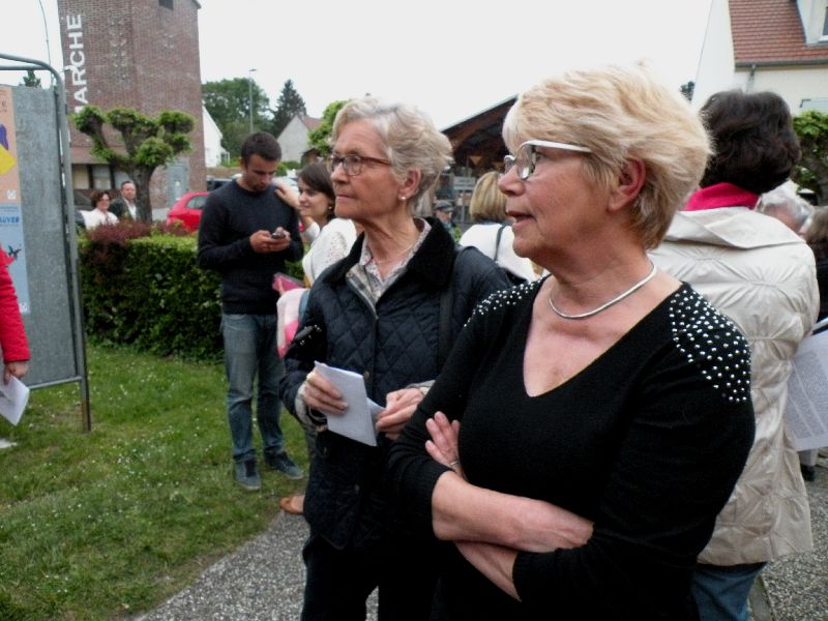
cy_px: 310
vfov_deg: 51.4
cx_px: 414
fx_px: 646
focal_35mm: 27
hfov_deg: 65.3
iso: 400
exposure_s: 1/60
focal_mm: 4.7
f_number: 4
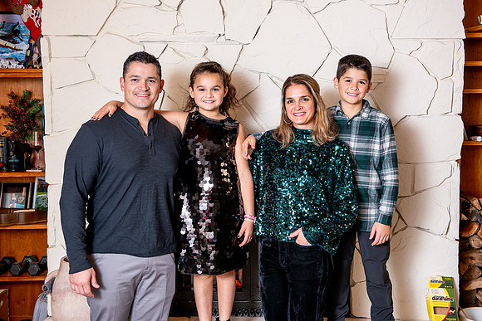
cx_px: 241
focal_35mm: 48
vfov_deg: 28.1
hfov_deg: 41.1
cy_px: 160
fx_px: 643
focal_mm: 48
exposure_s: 1/200
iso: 500
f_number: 5
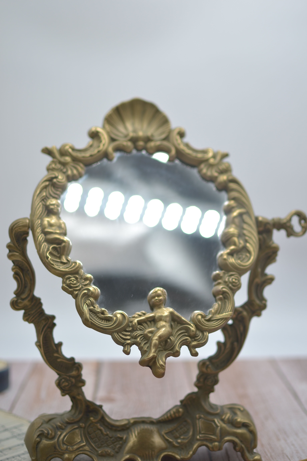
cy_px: 230
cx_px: 154
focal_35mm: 52
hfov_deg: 25.8
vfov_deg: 37.9
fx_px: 672
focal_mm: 35
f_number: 1.8
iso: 100
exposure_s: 1/500
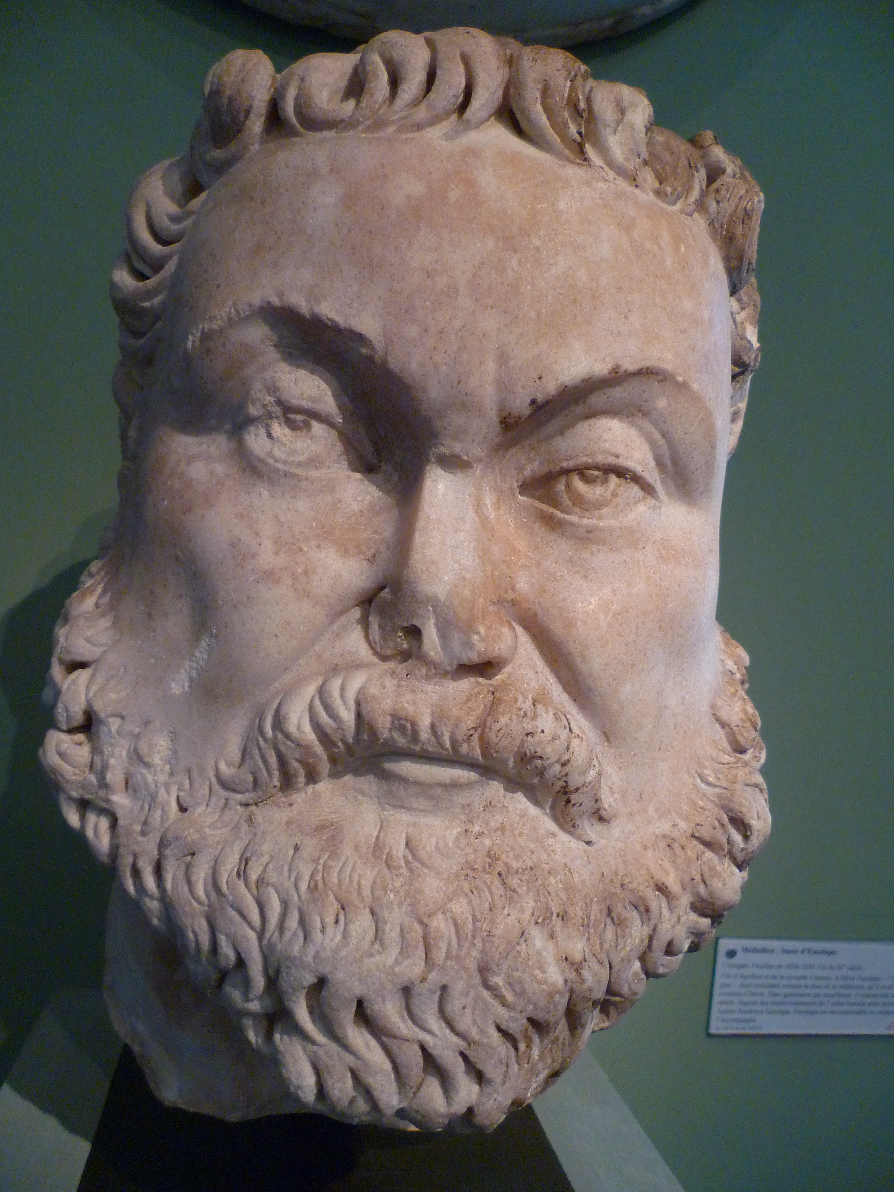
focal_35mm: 28
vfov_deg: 63.4
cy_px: 596
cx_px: 447
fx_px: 964
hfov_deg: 49.7
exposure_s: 1/125
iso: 400
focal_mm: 5
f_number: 2.8
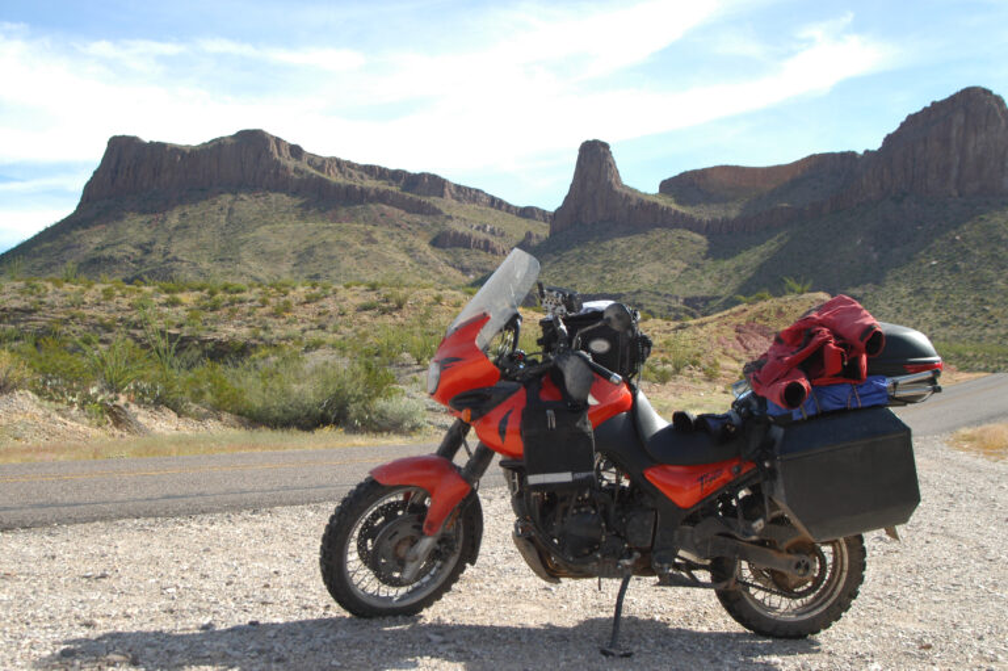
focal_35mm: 46
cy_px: 336
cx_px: 504
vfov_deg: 28.9
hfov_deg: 42.3
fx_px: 1301
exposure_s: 1/250
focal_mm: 31
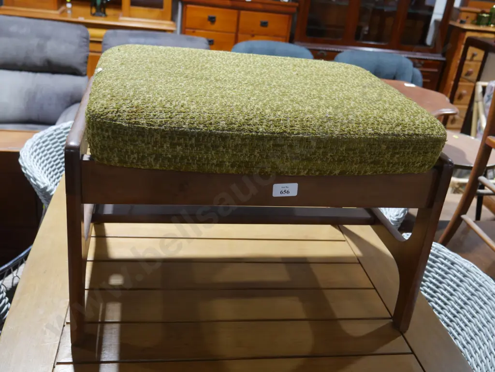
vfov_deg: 41.8
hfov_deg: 53.9
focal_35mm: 34
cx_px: 248
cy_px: 186
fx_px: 486
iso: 800
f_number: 4
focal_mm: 17
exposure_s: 1/60
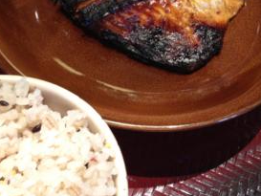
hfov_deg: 33.2
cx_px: 146
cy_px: 33
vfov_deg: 24.7
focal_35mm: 58
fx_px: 438
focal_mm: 4.13
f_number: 2.4
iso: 80
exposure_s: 1/20
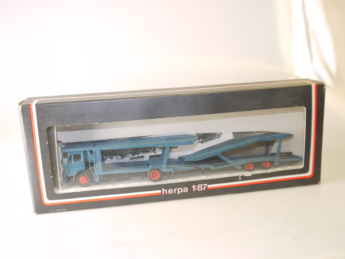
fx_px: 389
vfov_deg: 36.8
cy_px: 130
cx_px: 172
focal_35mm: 39
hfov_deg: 47.9
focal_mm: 14
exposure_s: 1/40
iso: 100
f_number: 3.5
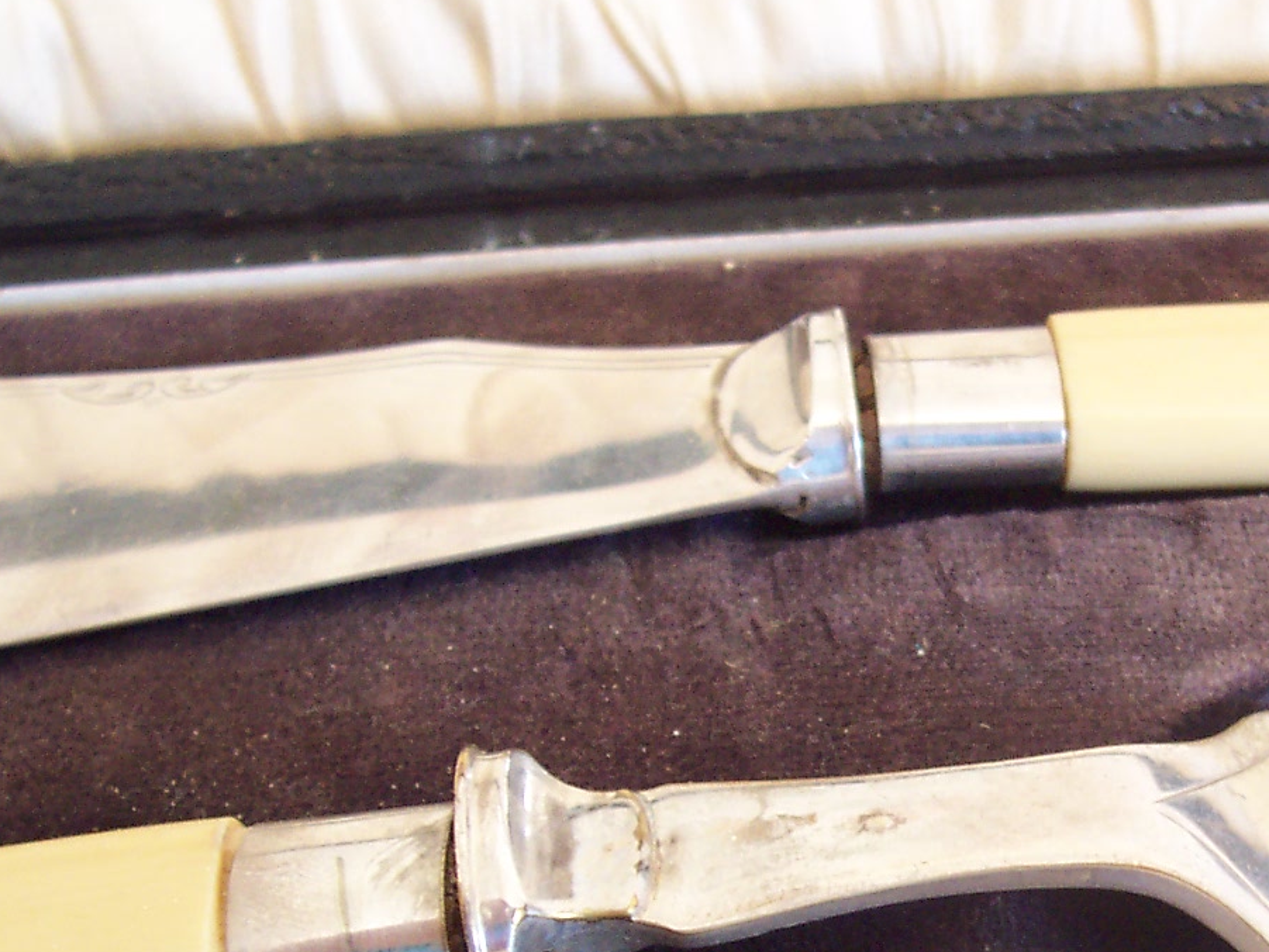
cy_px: 856
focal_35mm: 68
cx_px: 1038
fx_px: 2493
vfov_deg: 21.2
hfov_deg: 27.9
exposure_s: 1/15
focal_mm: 5.6
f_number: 2.8
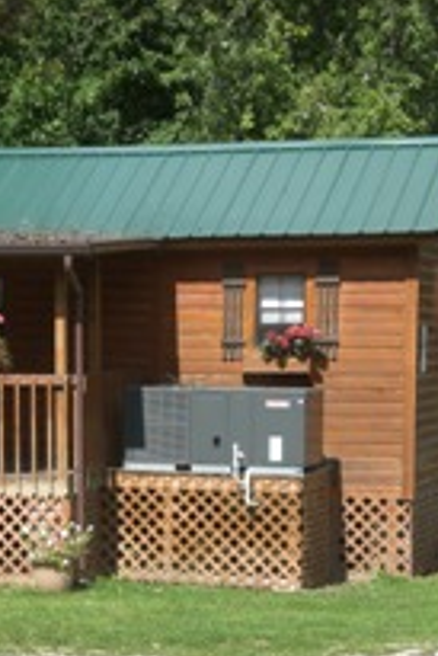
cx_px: 26
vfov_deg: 14.9
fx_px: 2496
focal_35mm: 137
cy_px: 400
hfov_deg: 10.0
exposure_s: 1/400
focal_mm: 12.47
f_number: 4.5
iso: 50
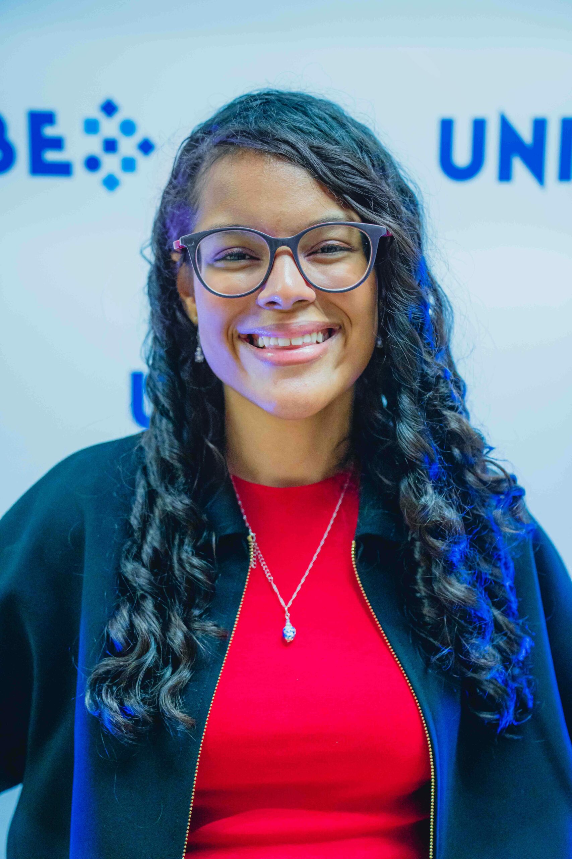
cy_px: 430
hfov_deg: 27.0
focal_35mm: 50
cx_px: 286
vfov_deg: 39.6
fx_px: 1191
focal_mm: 50
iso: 4000
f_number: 2.8
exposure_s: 1/640
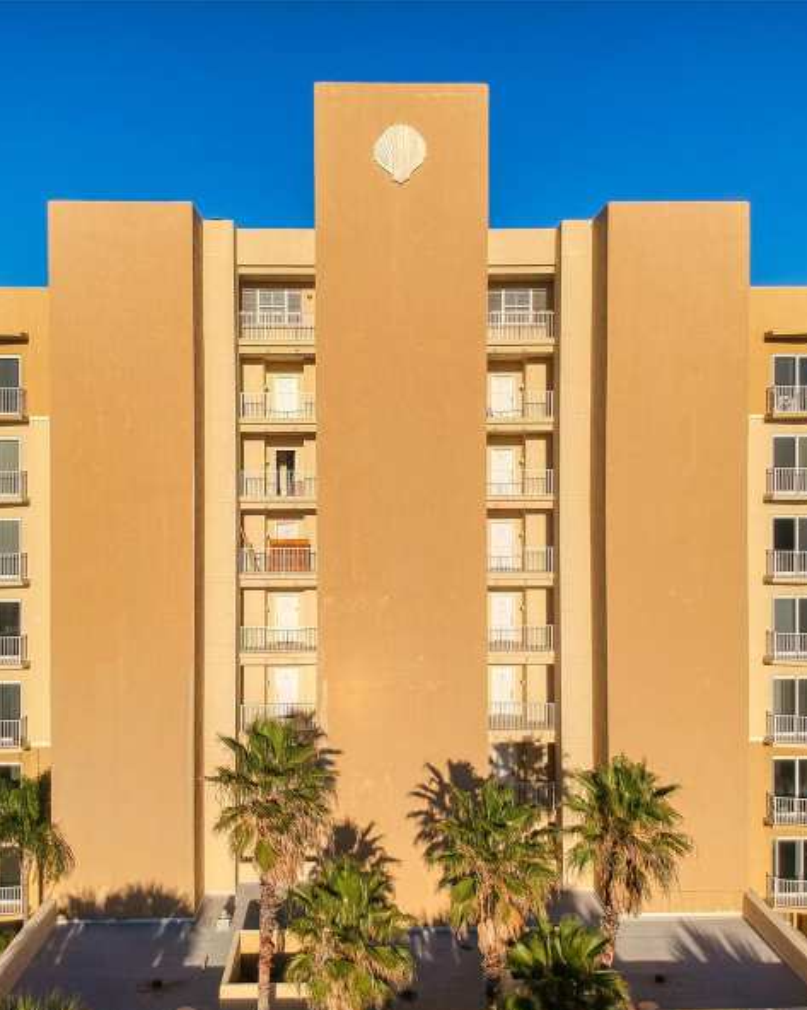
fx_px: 986
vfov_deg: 54.2
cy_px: 510
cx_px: 369
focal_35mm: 33
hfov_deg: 44.5
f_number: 2.6
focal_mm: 4.5
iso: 101
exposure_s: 1/2000
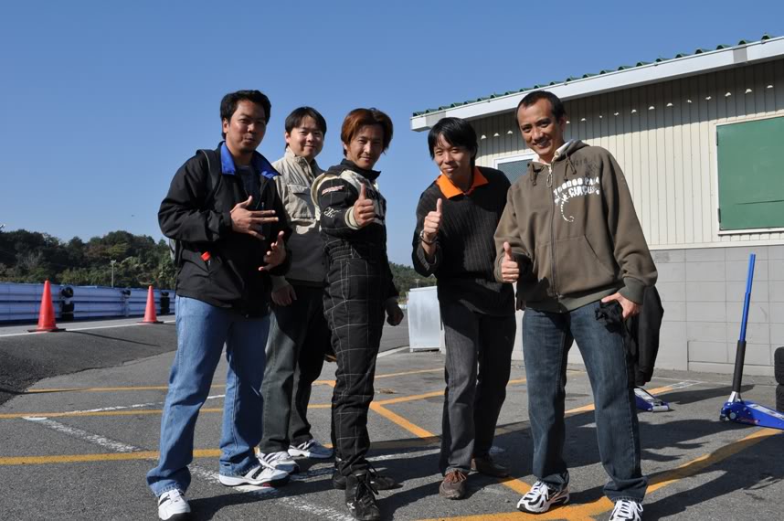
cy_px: 260
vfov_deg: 39.9
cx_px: 392
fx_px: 718
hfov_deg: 57.3
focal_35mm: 33
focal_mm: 22
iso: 200
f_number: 10
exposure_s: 1/400
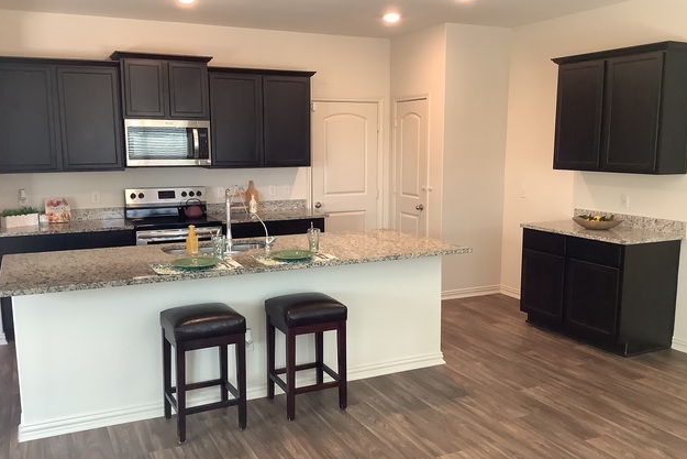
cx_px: 341
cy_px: 238
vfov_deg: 40.0
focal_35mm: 33
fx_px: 630
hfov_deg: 57.2
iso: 160
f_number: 2.4
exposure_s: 1/60
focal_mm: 3.3
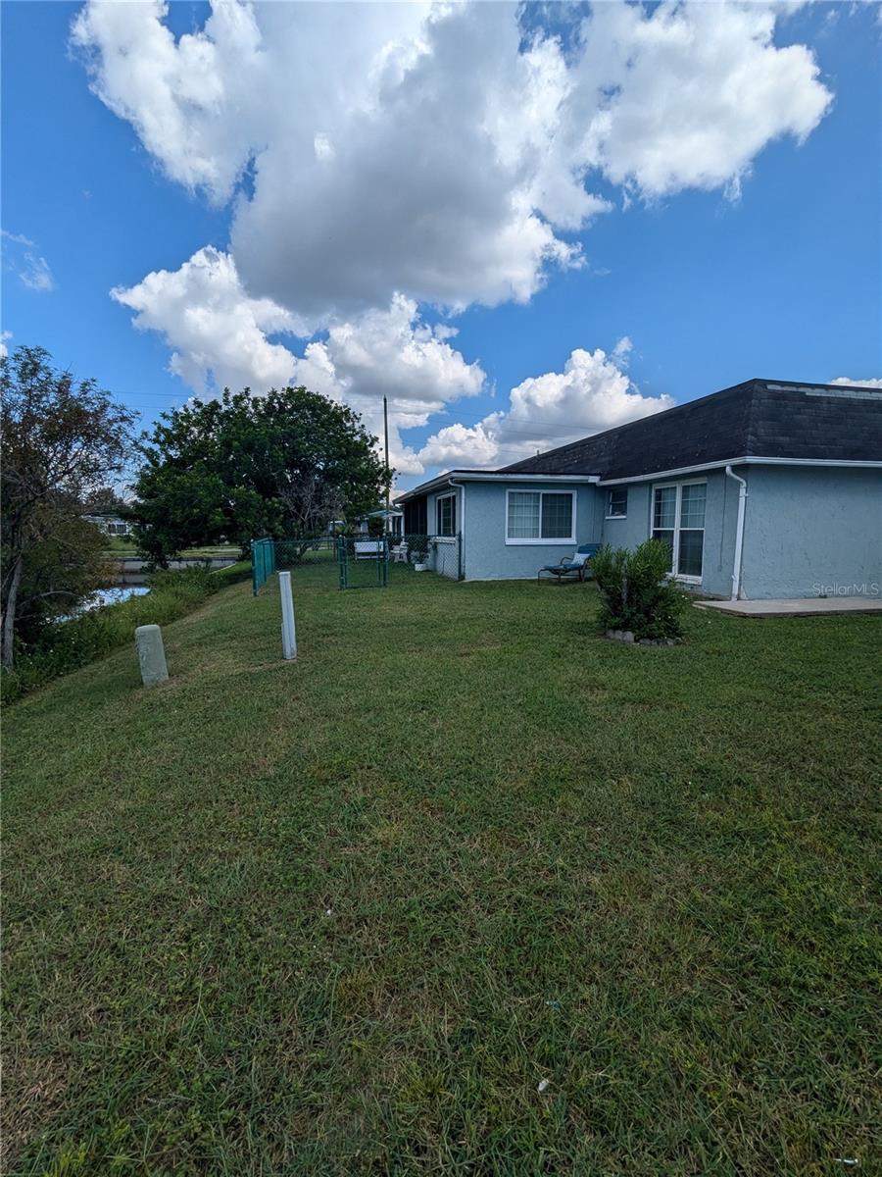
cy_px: 588
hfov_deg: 78.1
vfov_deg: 94.5
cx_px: 441
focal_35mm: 16
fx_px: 544
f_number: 2.2
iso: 47
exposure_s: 1/2066
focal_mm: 2.35
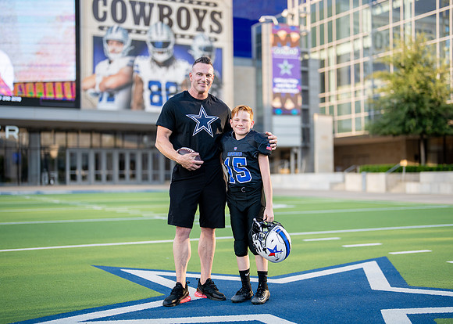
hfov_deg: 36.0
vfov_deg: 26.2
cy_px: 166
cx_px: 238
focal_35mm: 54
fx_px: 696
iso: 100
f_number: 1.2
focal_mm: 50
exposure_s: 1/2000
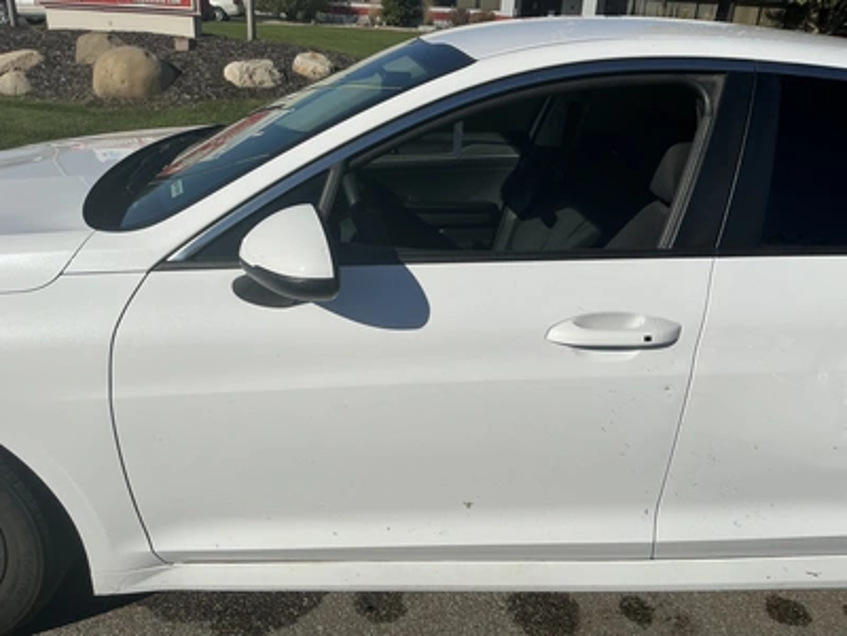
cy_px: 318
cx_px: 424
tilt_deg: -24.0
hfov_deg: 63.4
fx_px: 685
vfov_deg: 49.7
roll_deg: -3.4
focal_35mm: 28
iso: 25
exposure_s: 1/7407
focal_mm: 3
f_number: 1.8
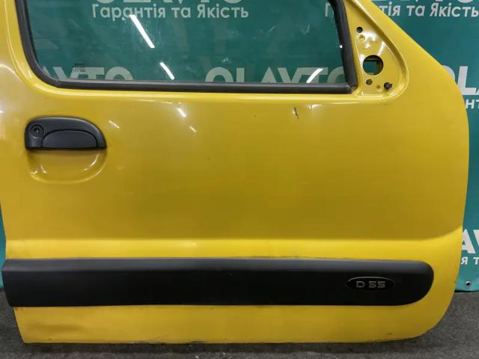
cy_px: 180
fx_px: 360
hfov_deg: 67.3
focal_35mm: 26
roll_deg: +0.1
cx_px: 240
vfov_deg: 53.1
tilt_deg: -14.4
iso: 125
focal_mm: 4.2
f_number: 1.6
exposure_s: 1/50
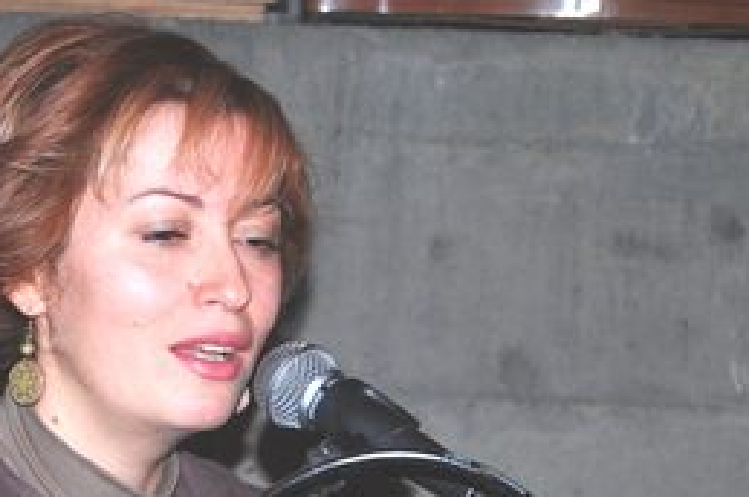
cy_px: 355
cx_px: 226
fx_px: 2655
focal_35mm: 128
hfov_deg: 16.0
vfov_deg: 10.7
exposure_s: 1/60
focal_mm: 55
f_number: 5.6
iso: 200
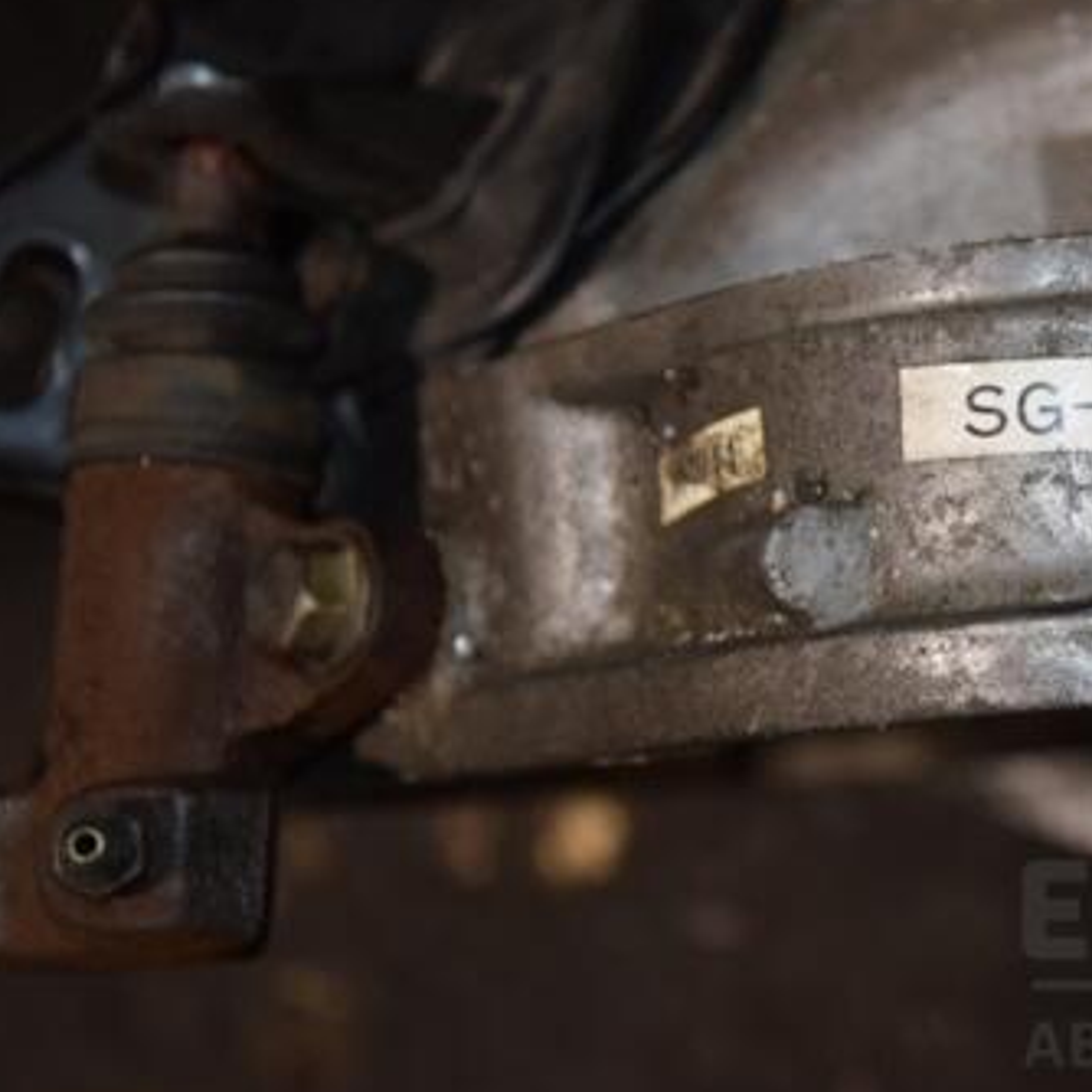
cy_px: 474
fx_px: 3926
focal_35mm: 110
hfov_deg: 15.7
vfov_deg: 15.8
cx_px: 961
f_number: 4.8
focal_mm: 48
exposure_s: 1/80
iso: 800
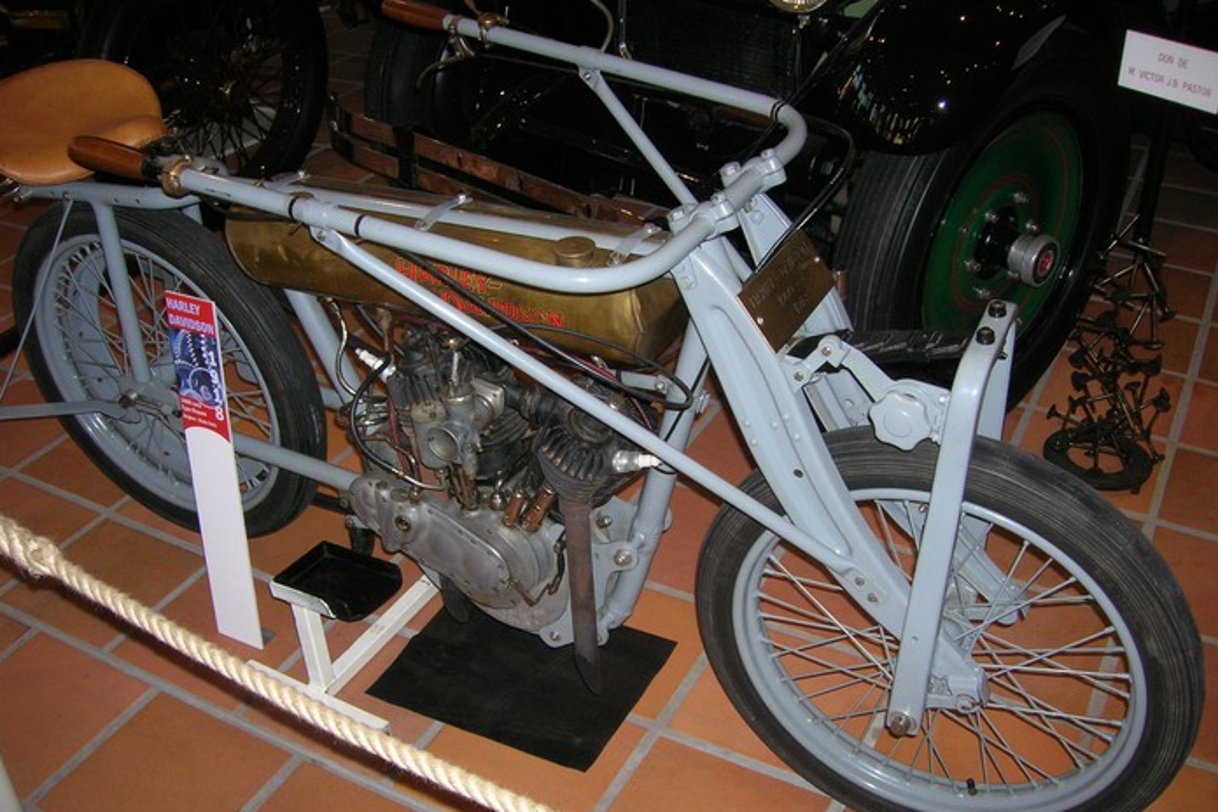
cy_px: 445
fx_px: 1218
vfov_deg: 36.8
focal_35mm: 36
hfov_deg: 53.1
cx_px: 601
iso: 94
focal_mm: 5.7
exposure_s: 1/60.1
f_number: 2.9
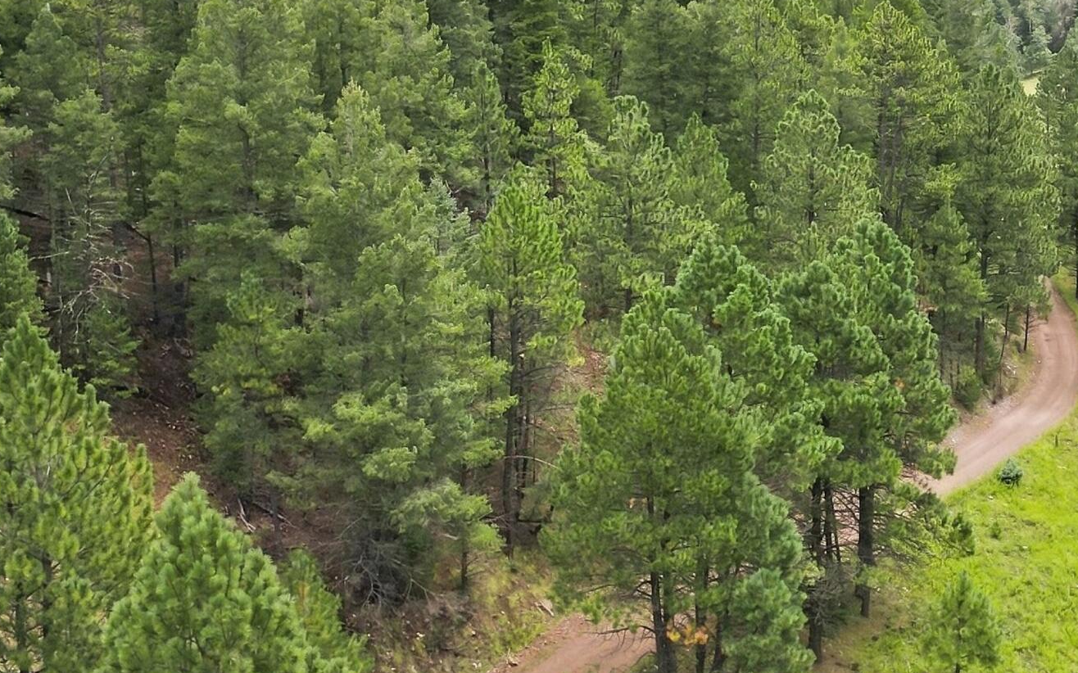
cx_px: 810
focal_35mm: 58
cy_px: 256
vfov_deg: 22.3
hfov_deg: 34.4
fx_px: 1704
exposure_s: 1/800
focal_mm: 6.7
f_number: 1.7
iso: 110
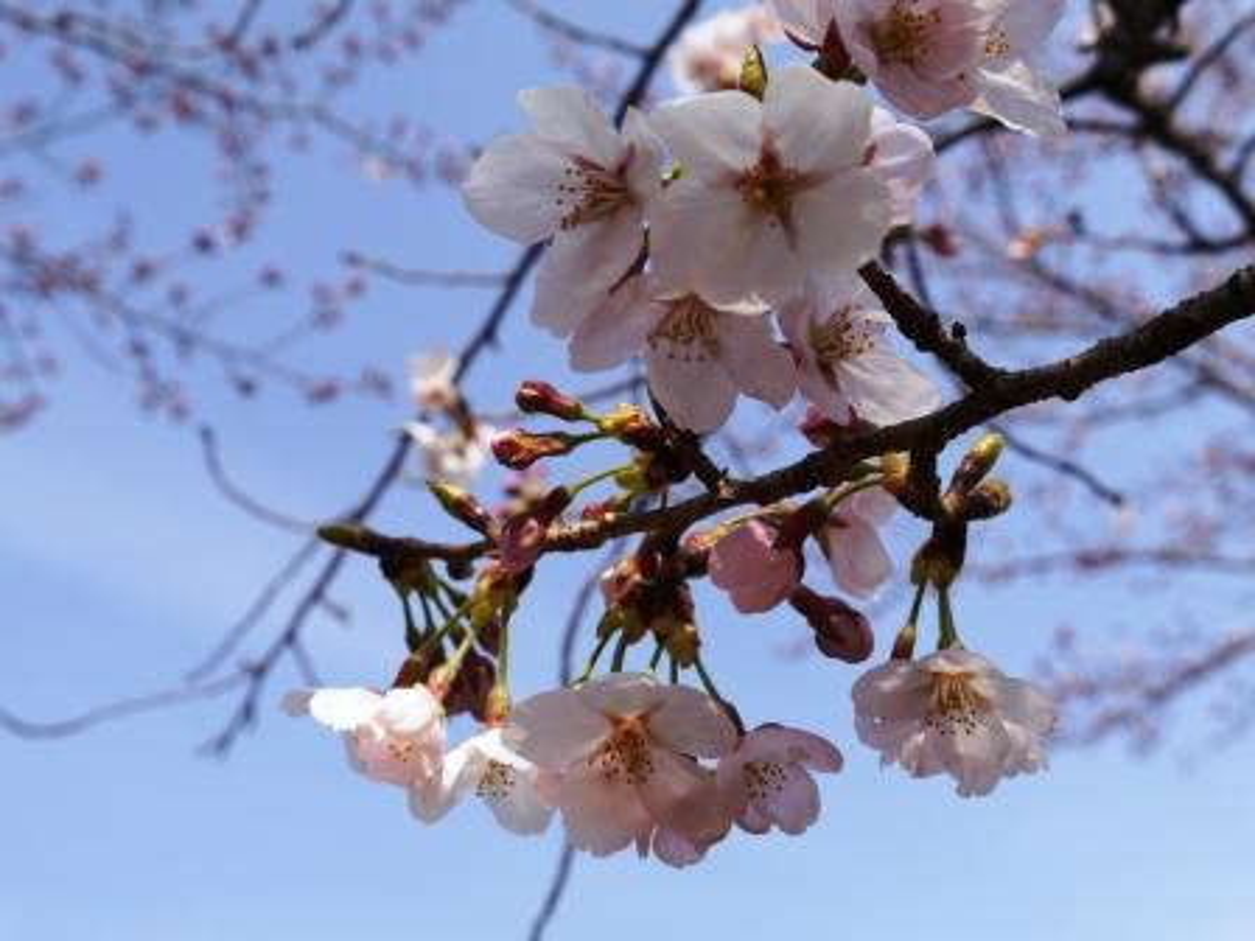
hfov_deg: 38.2
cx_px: 628
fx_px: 1813
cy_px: 470
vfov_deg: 29.1
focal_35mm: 50
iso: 160
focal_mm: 25
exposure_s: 1/400
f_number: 9
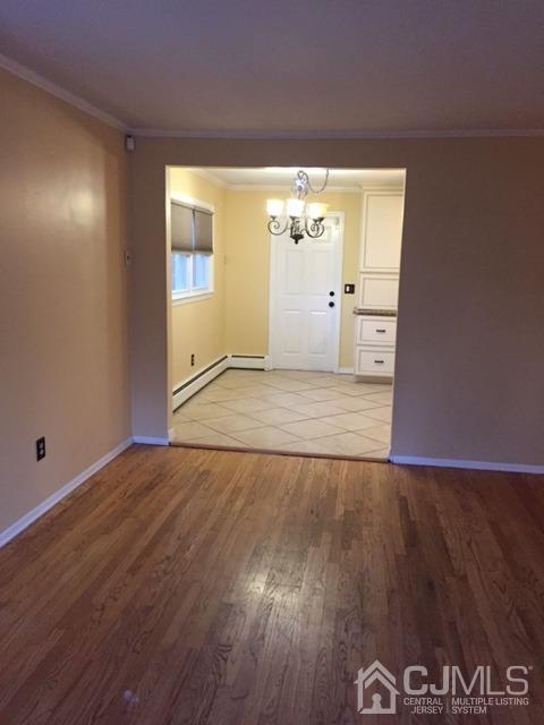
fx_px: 608
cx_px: 272
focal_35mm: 29
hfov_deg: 48.2
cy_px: 362
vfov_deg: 61.7
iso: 200
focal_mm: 4.15
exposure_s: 1/30
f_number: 2.2
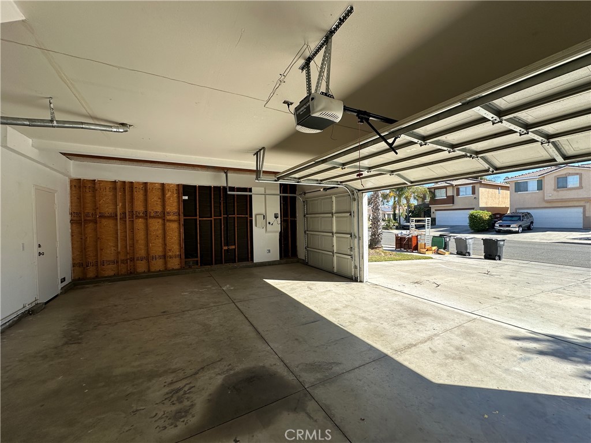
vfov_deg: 85.7
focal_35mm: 14
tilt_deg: +1.6
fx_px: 239
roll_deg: -0.1
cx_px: 296
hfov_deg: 102.1
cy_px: 222
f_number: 2.2
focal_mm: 2.22
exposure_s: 1/686
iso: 40
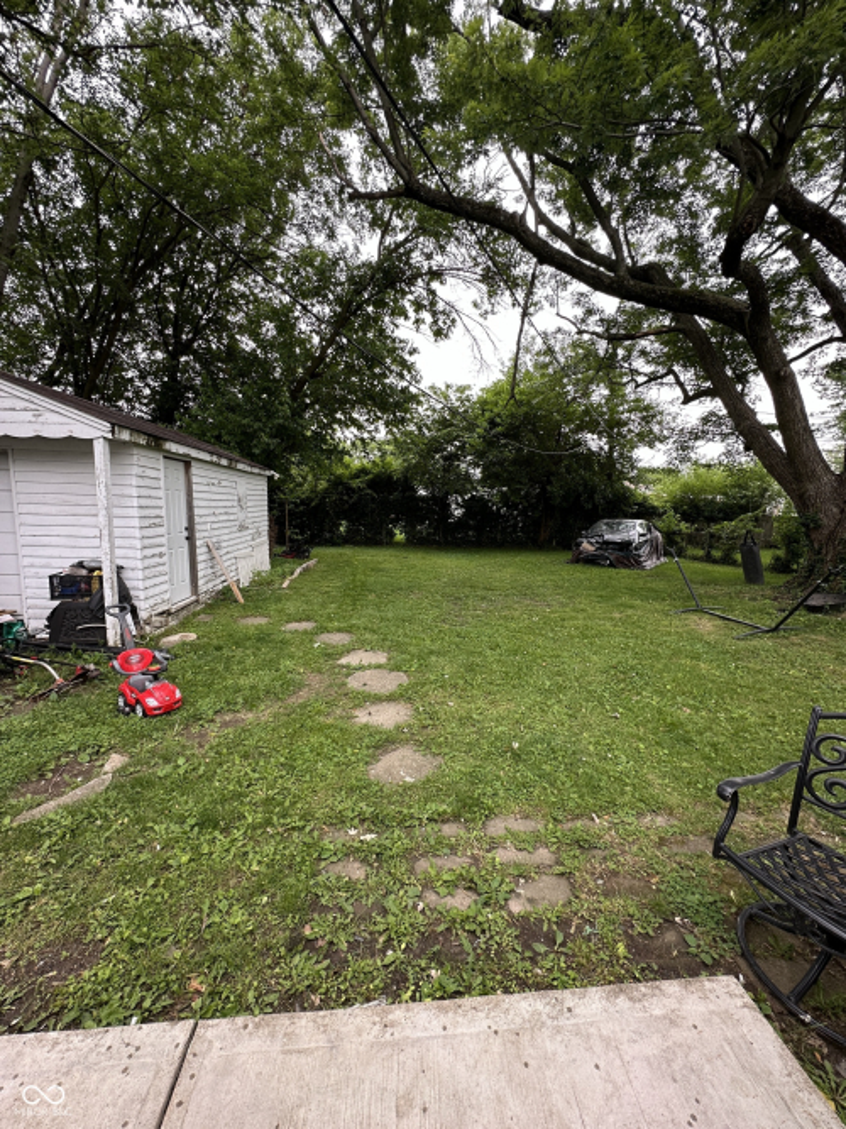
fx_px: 456
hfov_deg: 85.7
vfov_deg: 102.1
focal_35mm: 14
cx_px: 423
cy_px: 564
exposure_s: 1/99
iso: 50
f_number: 2.2
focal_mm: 2.22
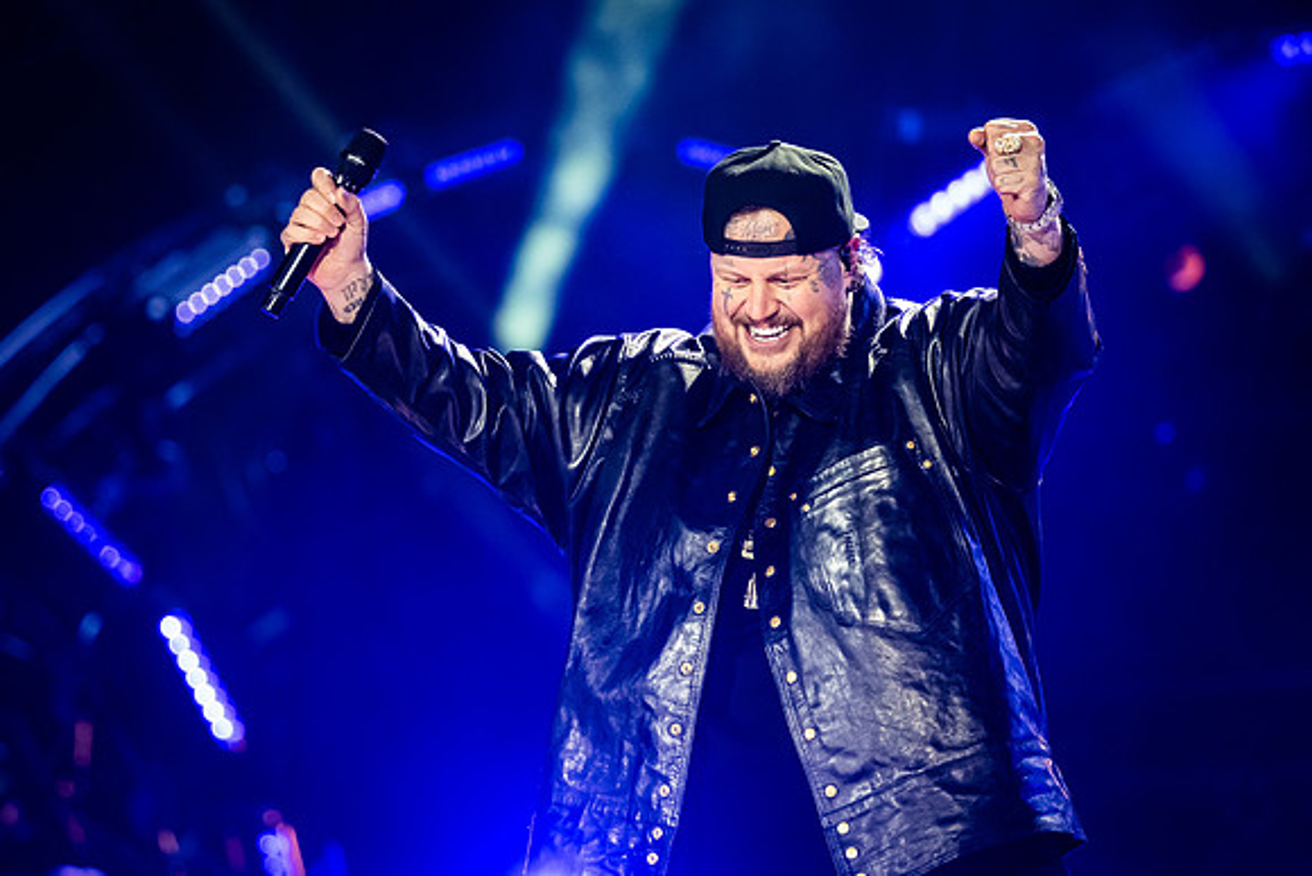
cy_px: 396
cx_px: 551
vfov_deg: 7.3
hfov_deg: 11.0
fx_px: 6835
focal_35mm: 188
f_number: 2.8
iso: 3200
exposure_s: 1/640
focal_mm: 125
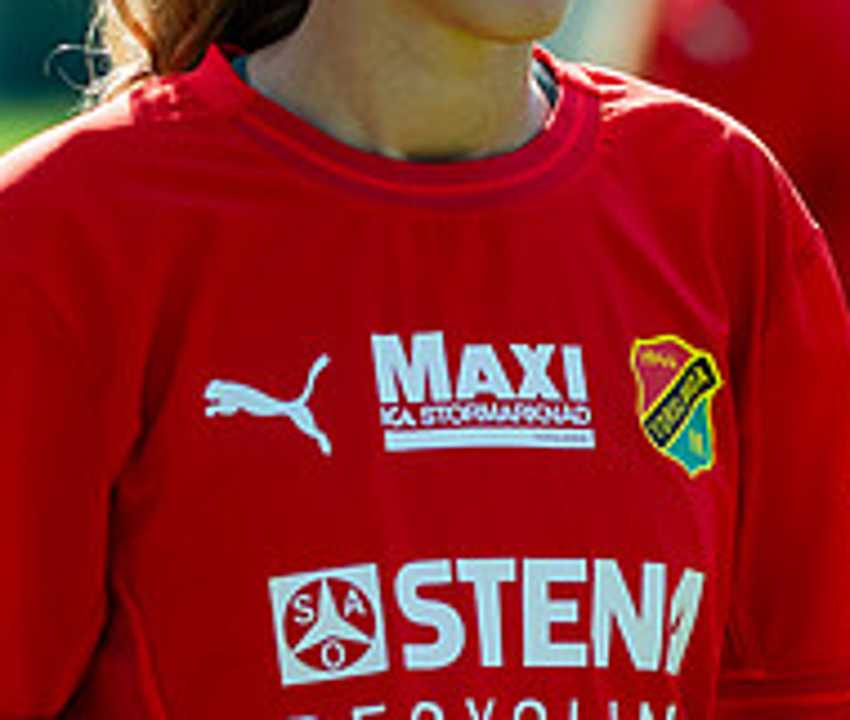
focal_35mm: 610
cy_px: 50
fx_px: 15706
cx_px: 447
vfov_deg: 2.6
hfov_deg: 3.1
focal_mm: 175
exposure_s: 1/3200
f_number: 3.2
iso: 360
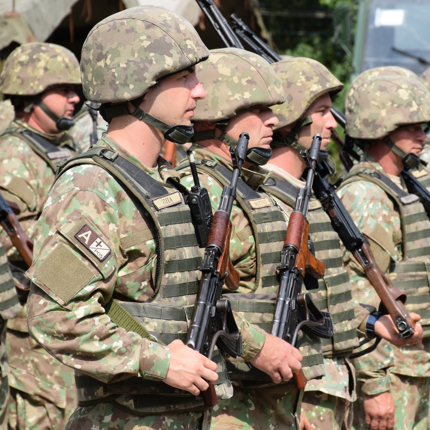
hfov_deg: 6.7
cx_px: 340
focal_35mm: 261
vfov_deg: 6.7
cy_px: 224
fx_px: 3668
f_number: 9
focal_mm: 112
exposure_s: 1/640
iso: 320
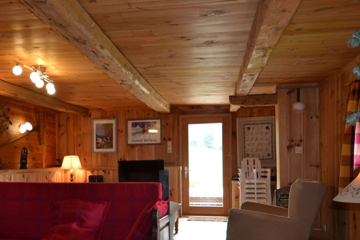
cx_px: 90
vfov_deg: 34.0
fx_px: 389
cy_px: 159
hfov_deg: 47.8
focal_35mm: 39
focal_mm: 15
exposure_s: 1/60
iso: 400
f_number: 4
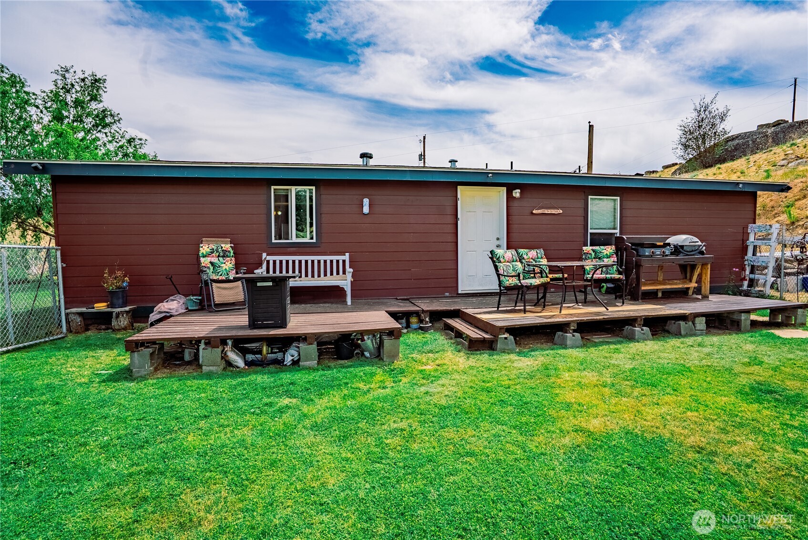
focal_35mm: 16
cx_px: 404
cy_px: 270
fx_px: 359
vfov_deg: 73.8
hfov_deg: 96.7
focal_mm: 16
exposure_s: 1/8000
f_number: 8
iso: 400
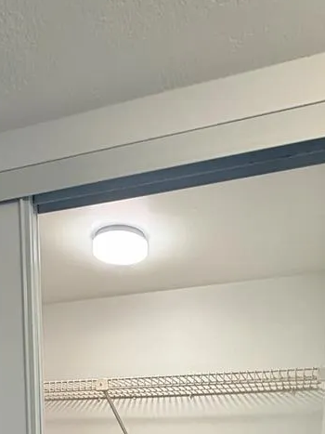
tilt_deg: -9.6
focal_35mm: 36
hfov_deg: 39.6
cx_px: 152
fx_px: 451
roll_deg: +0.1
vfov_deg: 37.0
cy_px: 538
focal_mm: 2.22
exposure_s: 1/120
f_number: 2.2
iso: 160
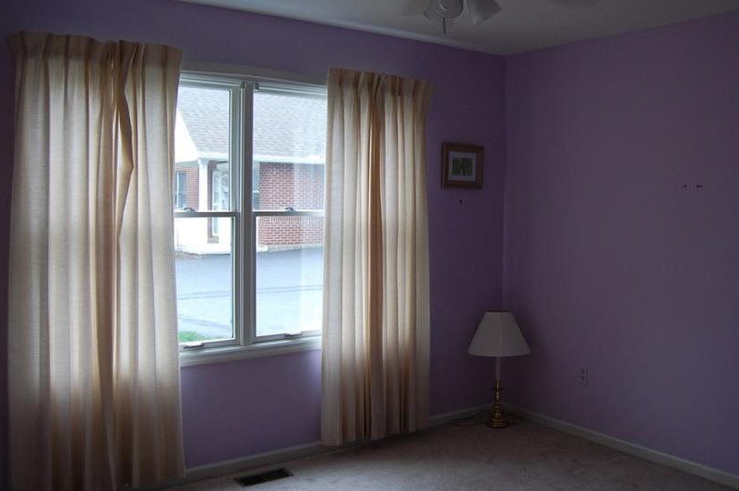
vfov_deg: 38.7
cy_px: 217
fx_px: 697
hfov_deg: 55.6
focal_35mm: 34
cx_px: 430
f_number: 4
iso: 400
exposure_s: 1/60
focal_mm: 18
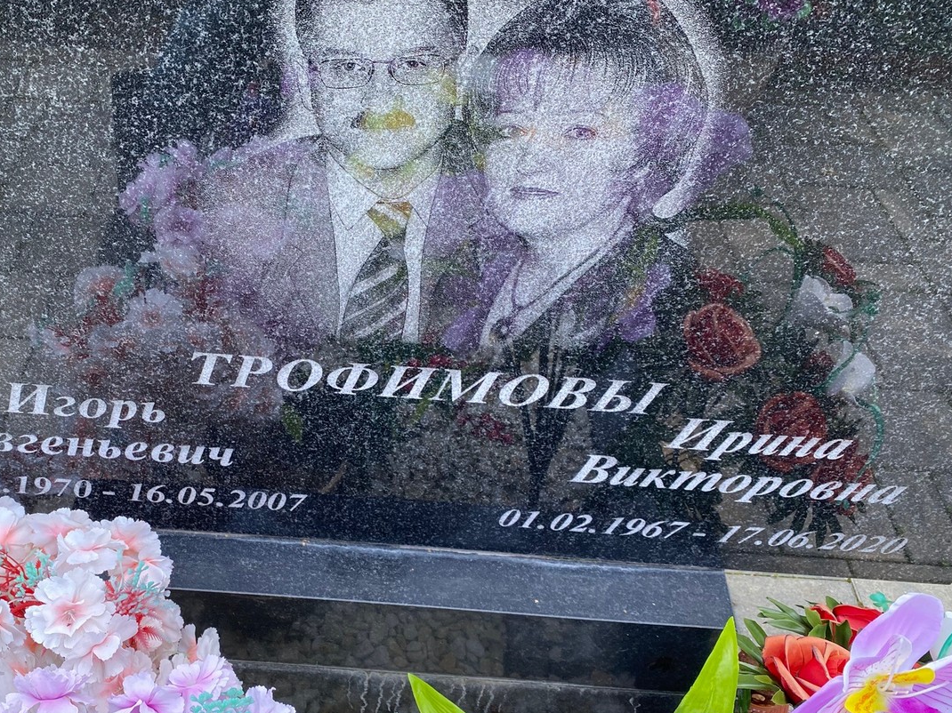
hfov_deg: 51.9
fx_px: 962
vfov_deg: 40.6
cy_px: 403
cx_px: 339
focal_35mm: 35
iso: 40
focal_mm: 4.25
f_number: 1.8
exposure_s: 1/121
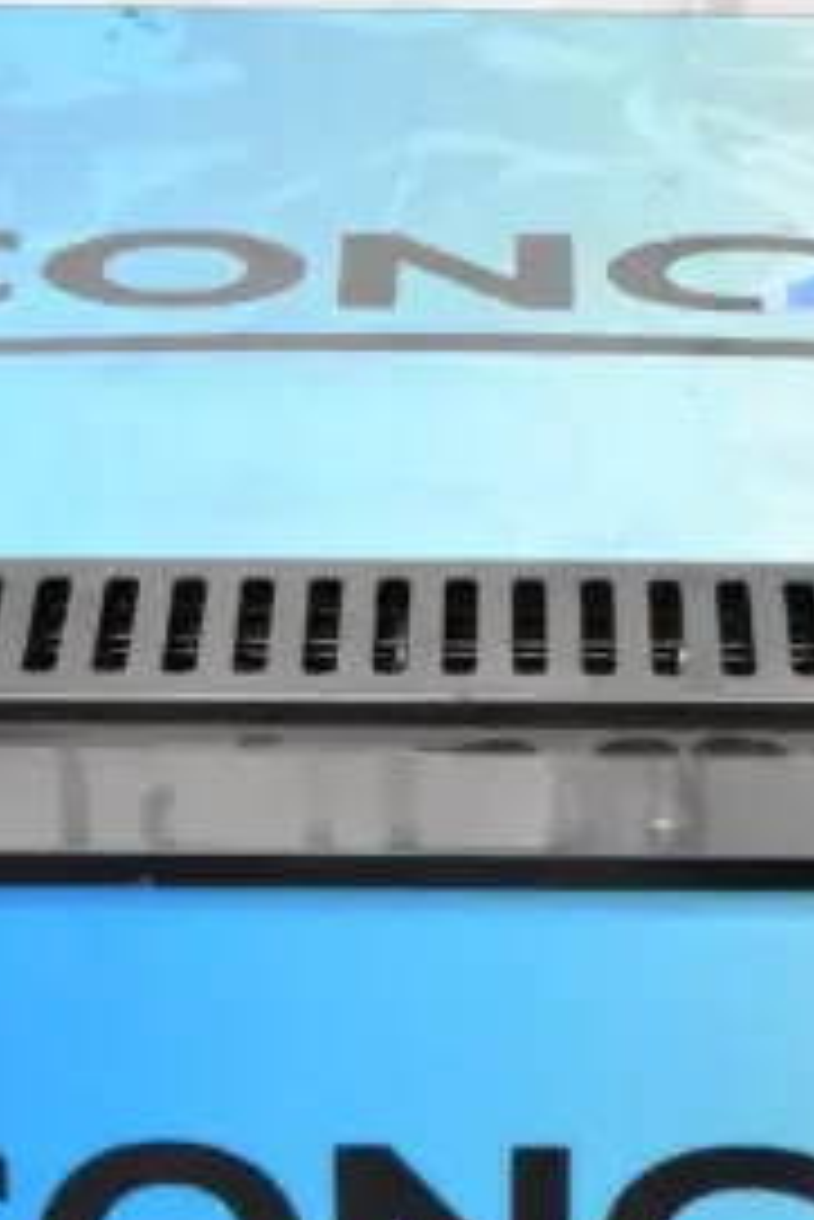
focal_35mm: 152
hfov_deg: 9.0
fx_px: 5148
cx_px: 576
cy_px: 1907
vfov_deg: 12.7
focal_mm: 30
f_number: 5
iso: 6400
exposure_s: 1/100
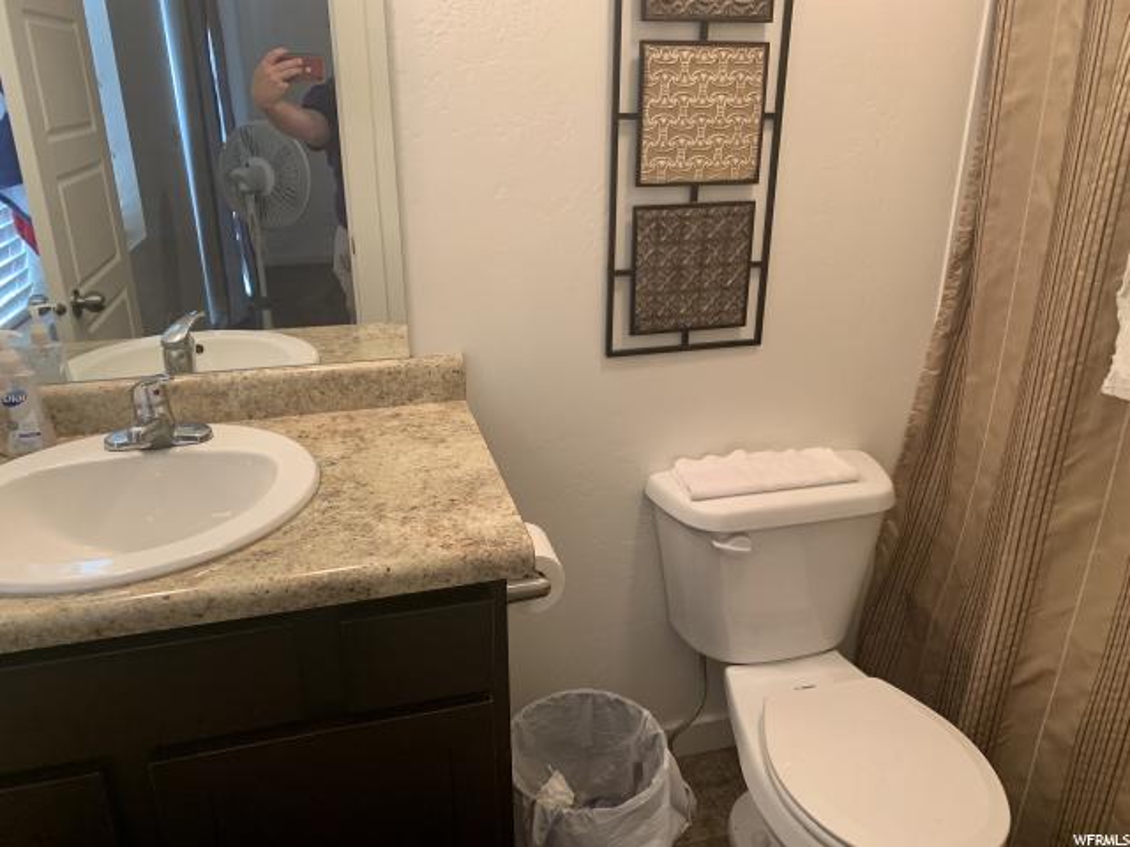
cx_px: 565
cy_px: 424
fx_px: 849
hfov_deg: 67.3
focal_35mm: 26
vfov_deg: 53.1
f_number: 1.8
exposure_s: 1/60
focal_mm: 4.25
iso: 160
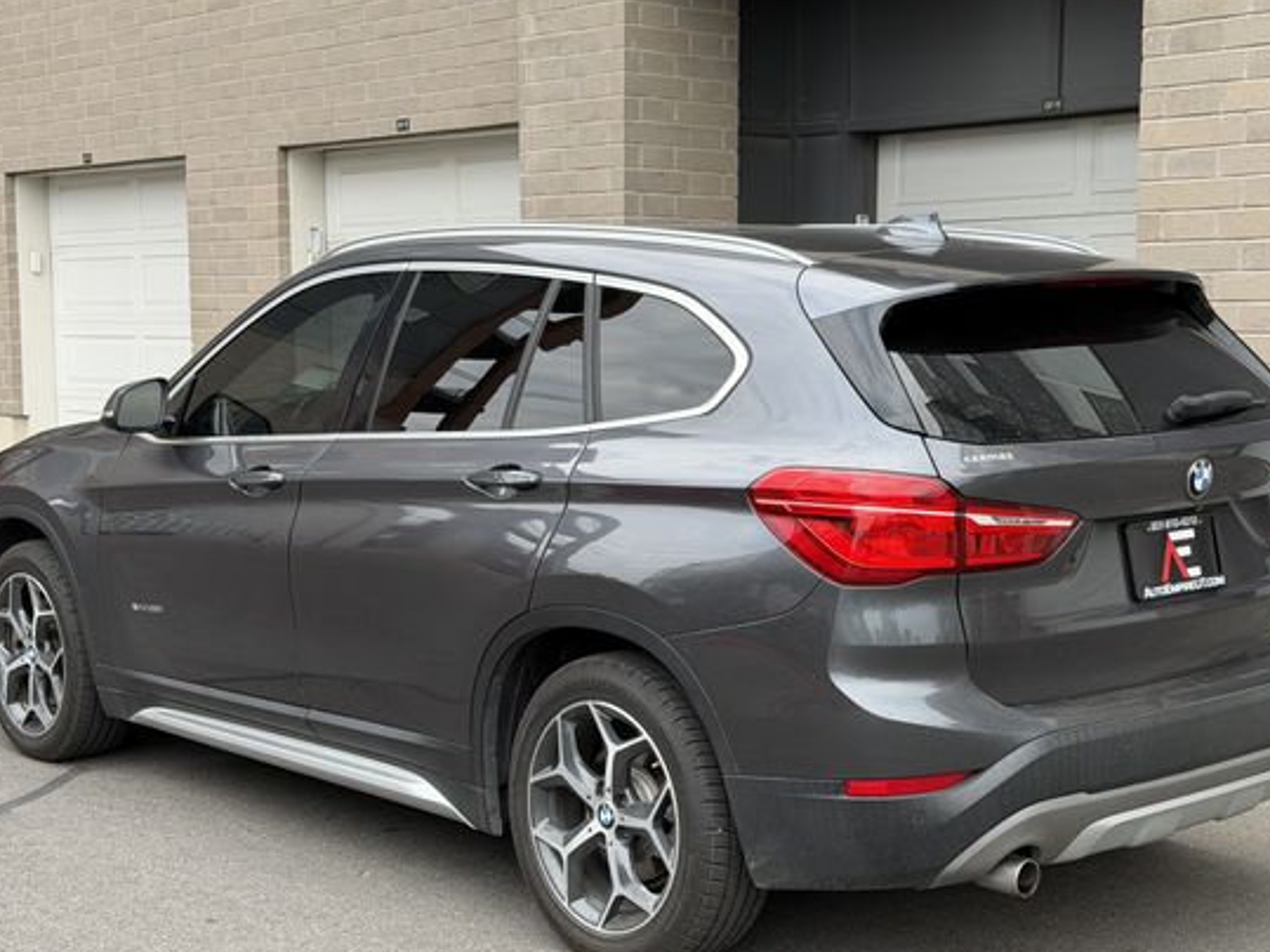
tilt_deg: -5.2
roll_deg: -0.1
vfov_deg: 25.6
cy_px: 535
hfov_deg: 33.8
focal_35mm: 57
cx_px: 662
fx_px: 2091
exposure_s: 1/928
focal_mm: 6.76
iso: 64
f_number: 1.78
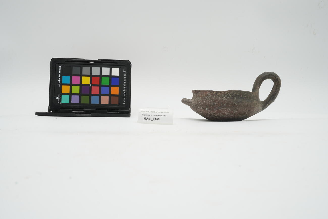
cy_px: 110
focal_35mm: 38
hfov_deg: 51.3
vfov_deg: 35.5
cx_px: 164
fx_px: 342
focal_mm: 25
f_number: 16
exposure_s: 1/10
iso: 100
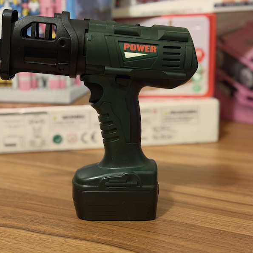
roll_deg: +0.4
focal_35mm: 57
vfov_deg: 30.0
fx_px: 471
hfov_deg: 30.0
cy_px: 127
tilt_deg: -13.4
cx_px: 99
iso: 640
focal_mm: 6.76
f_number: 1.78
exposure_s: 1/25
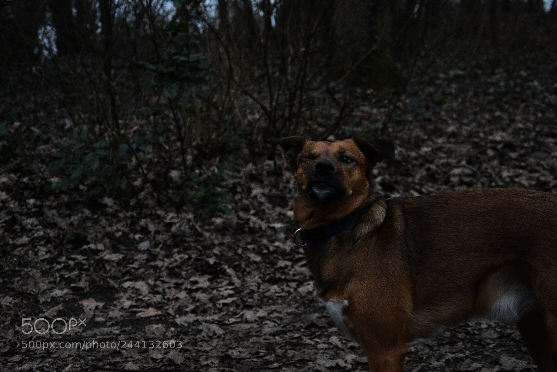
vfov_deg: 22.6
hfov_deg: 33.4
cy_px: 186
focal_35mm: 60
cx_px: 278
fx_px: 928
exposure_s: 1/250
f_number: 4.5
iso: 3200
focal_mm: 40
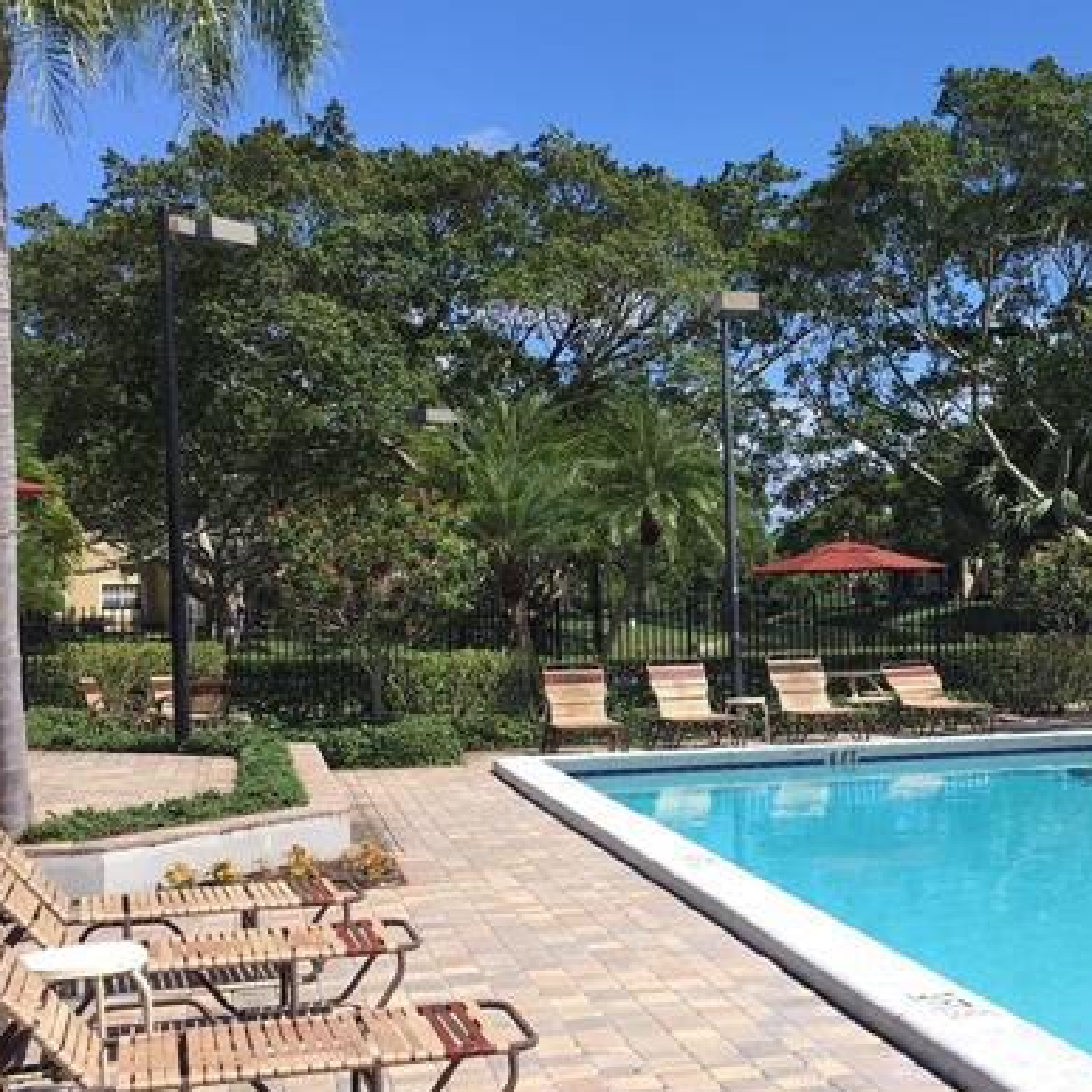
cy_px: 643
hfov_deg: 31.7
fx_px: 1892
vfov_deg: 32.1
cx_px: 810
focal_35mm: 53
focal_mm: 4.15
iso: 25
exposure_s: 1/1241
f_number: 2.2
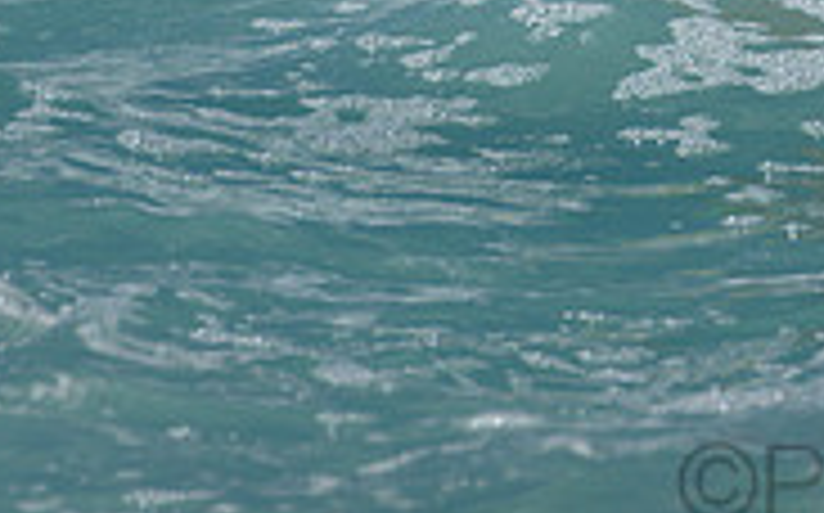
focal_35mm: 1986
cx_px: 885
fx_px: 44558
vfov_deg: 0.7
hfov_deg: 1.1
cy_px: -317
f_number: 5.6
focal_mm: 500
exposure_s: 1/2000
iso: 64
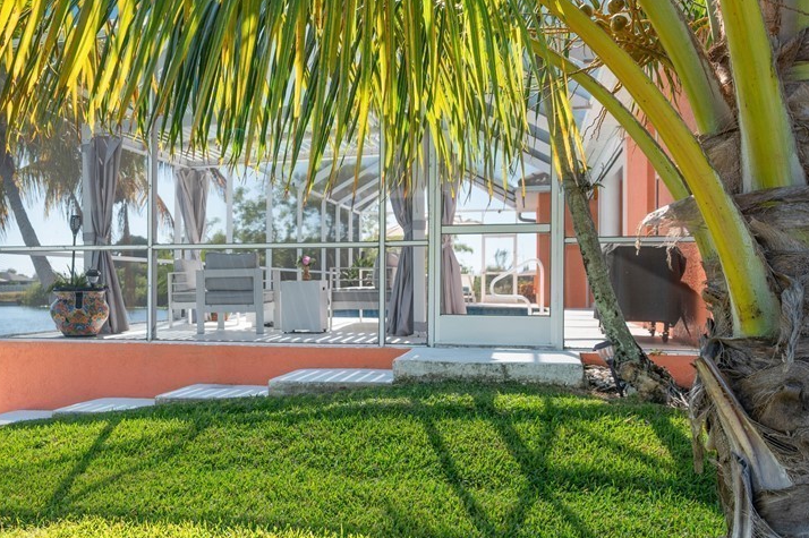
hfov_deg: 52.6
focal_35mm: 35
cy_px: 313
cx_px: 225
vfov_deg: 37.7
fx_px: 786
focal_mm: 23
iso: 100
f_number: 5
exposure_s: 1/320
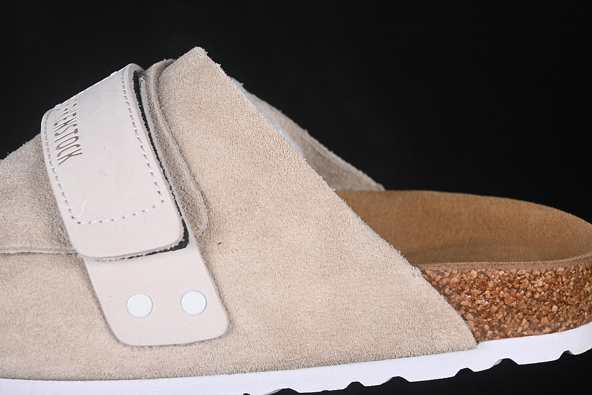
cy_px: 198
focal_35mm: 75
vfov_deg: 18.2
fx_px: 1233
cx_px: 296
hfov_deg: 27.0
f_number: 7.1
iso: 160
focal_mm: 50
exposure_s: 1/80
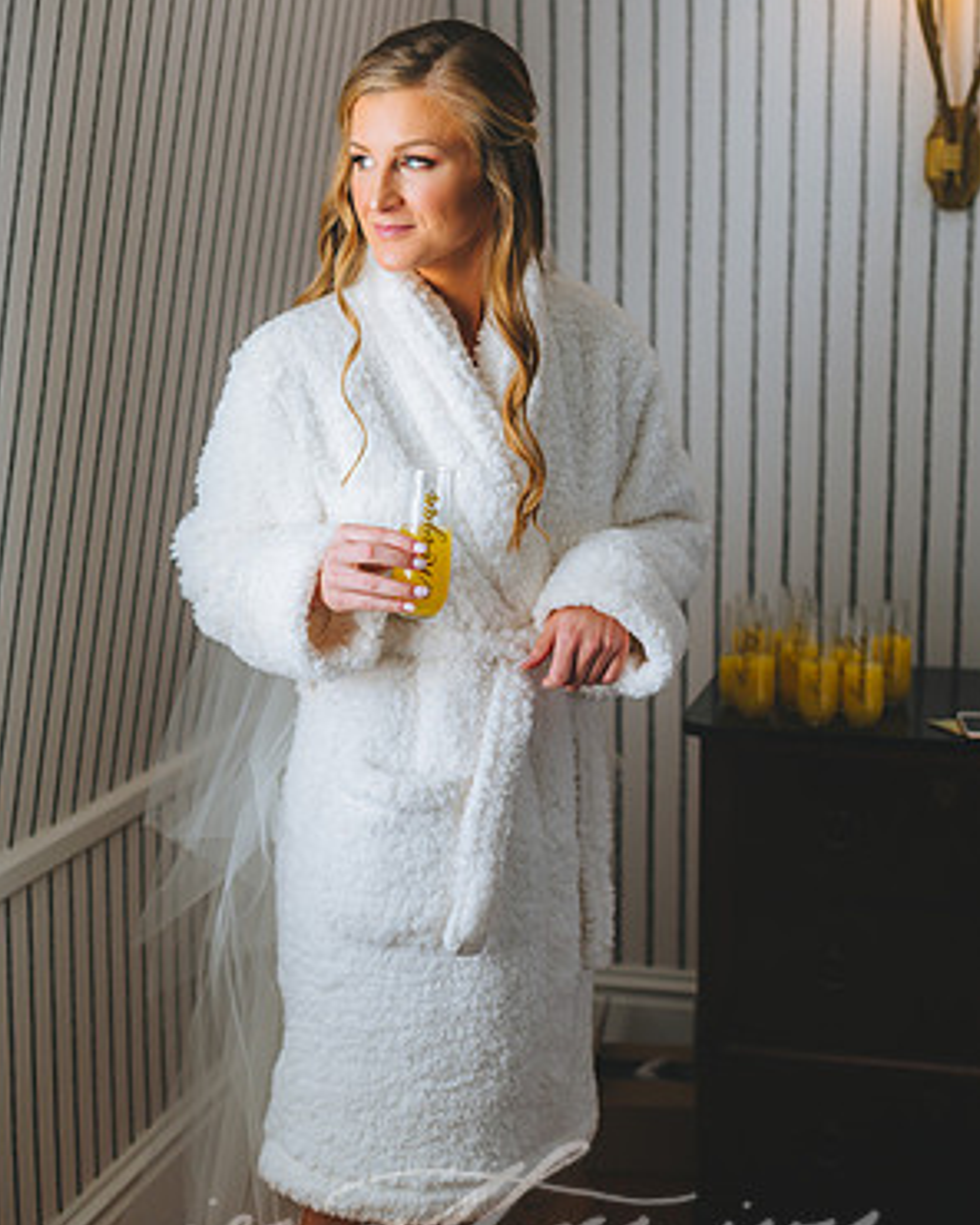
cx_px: 492
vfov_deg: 33.0
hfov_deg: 26.7
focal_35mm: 57
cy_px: 629
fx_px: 2067
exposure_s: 1/250
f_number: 2.5
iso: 250
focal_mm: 50
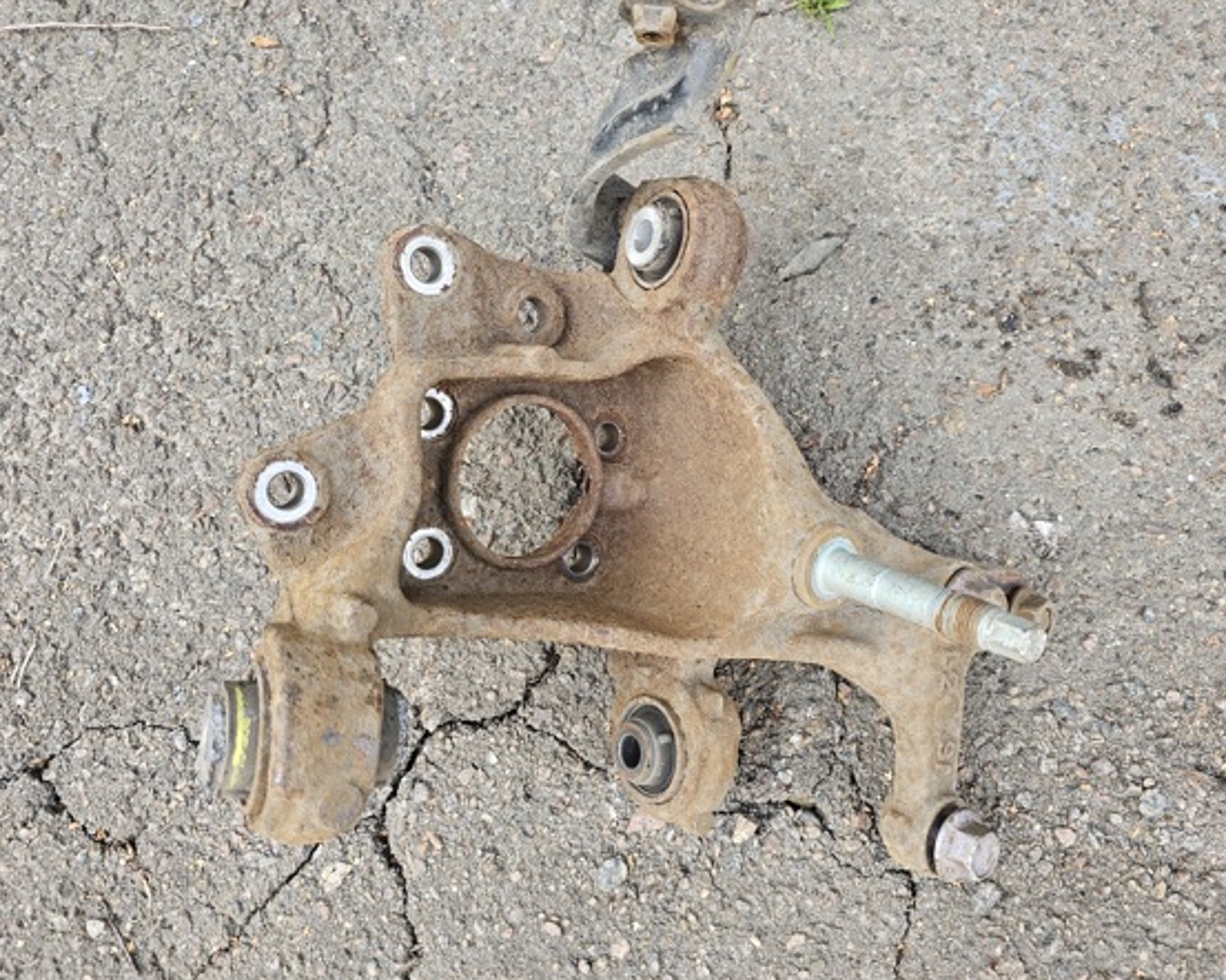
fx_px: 943
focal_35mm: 26
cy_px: 474
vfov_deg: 54.9
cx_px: 645
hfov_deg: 66.0
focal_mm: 6.3
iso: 50
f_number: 1.7
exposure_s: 1/180
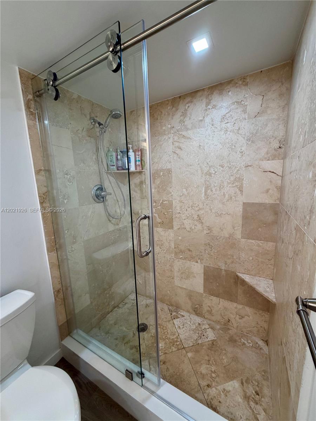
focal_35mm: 14
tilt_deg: -10.5
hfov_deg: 85.7
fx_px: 170
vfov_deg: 102.1
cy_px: 210
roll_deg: +2.8
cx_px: 158
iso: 160
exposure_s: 1/120
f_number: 2.2
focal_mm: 2.22
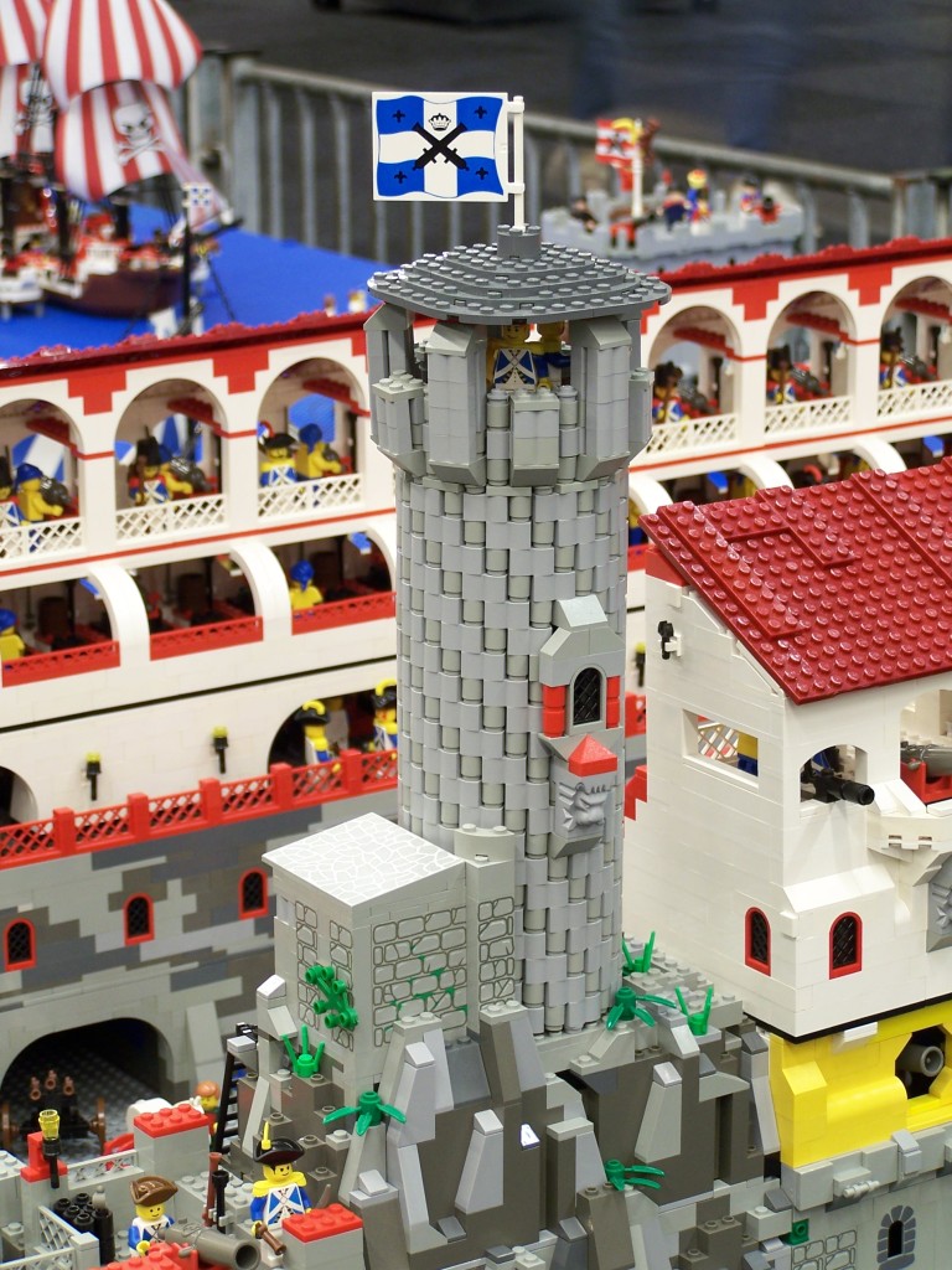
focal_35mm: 94
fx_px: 3447
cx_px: 476
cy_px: 635
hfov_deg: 15.7
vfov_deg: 20.9
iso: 80
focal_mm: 15.6
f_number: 3.2
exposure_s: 1/2
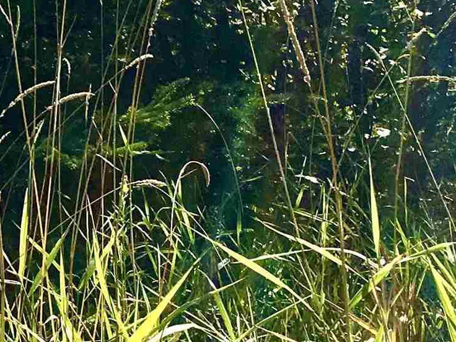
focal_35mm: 121
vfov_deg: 11.6
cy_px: -203
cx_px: -265
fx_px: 1594
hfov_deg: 14.9
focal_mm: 4.15
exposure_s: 1/1876
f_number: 2.2
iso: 25
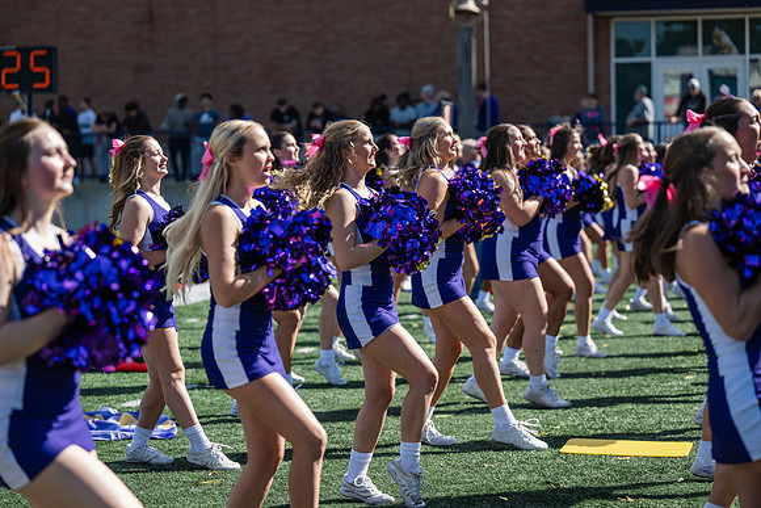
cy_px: 254
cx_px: 380
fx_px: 2030
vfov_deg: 14.3
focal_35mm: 96
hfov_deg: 21.2
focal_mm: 96
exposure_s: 1/640
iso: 80
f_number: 3.2
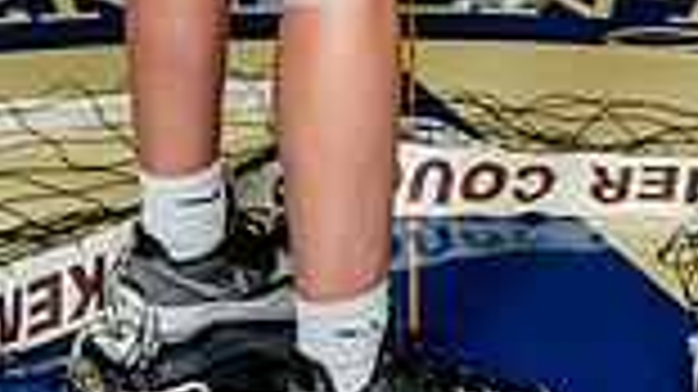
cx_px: 419
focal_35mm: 167
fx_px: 3089
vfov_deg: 7.0
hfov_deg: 12.9
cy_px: -446
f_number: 7.1
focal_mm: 55
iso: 800
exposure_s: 1/200
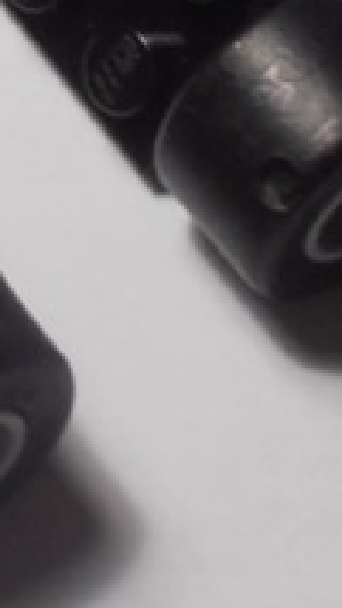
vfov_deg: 12.2
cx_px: -164
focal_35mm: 169
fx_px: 2724
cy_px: -262
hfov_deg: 7.1
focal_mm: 6.61
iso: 80
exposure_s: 1/40
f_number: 3.9
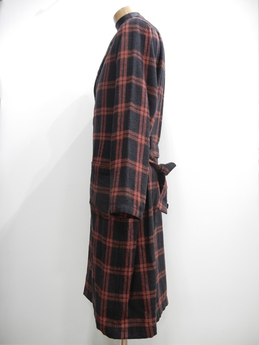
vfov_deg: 60.0
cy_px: 172
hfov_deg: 46.8
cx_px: 130
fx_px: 299
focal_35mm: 30
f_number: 3.5
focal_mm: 5.4
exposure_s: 1/20.3
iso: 400
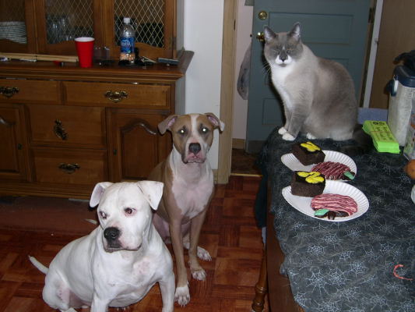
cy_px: 156
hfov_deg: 44.8
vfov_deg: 34.4
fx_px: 504
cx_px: 208
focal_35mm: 42
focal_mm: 9
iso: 100
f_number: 2.9
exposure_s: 1/60
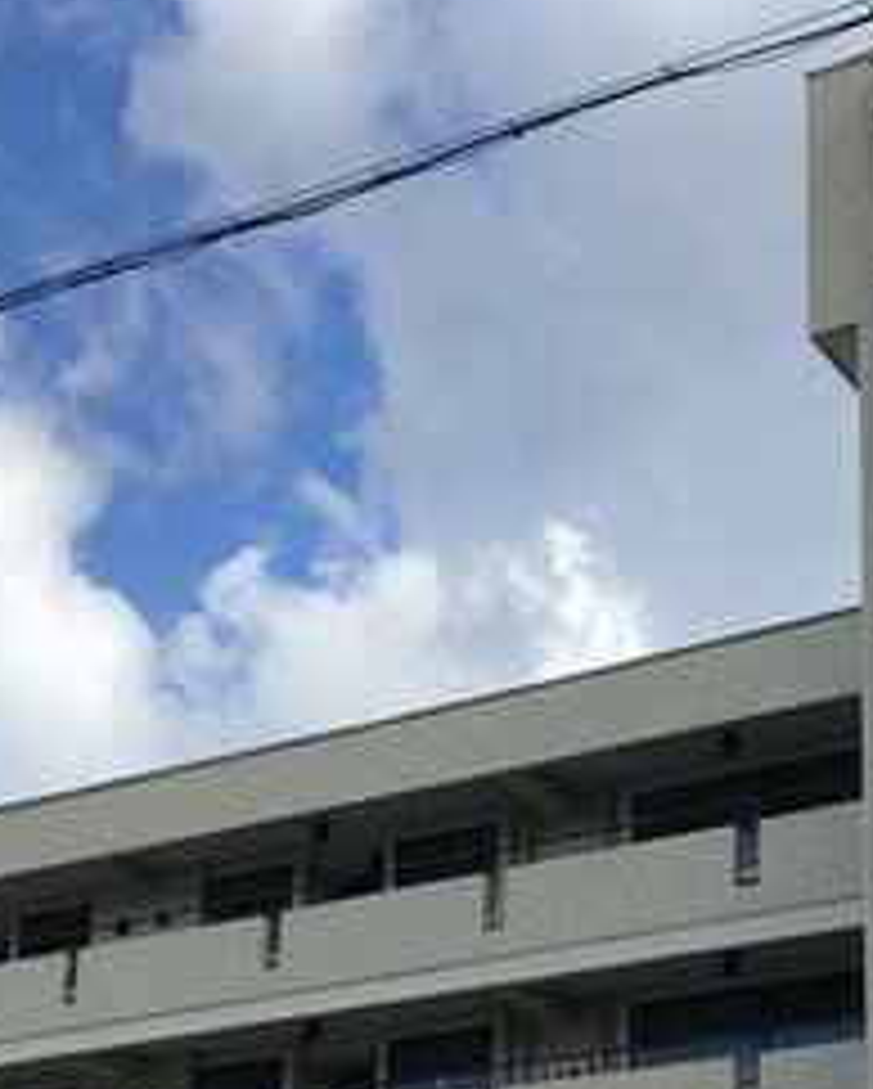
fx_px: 2613
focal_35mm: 81
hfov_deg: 19.0
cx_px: 358
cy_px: 1066
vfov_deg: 22.7
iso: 20
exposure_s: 1/1473
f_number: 1.8
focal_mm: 3.99
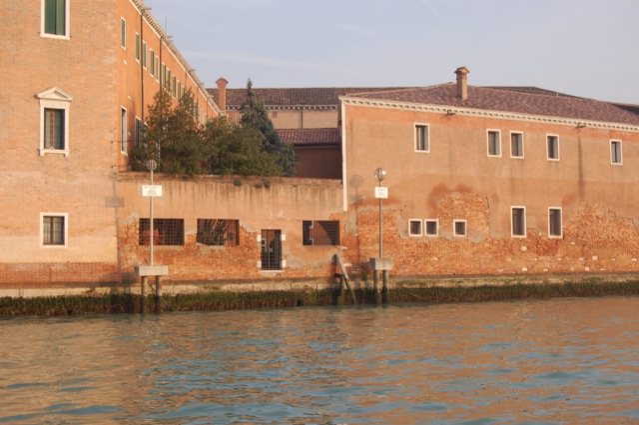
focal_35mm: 57
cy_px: 212
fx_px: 1010
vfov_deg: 23.7
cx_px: 320
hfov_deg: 35.1
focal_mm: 38
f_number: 7.1
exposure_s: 1/200
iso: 200
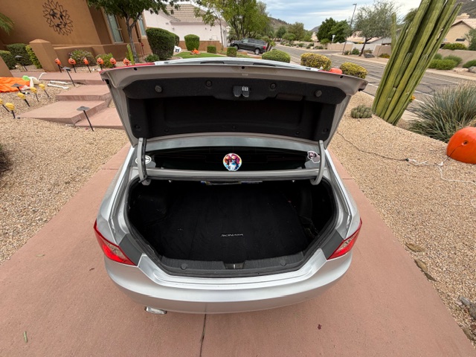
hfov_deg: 102.1
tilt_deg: -36.8
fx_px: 193
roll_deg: +0.7
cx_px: 238
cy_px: 178
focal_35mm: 14
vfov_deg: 85.7
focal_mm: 2.22
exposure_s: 1/233
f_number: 2.2
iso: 40
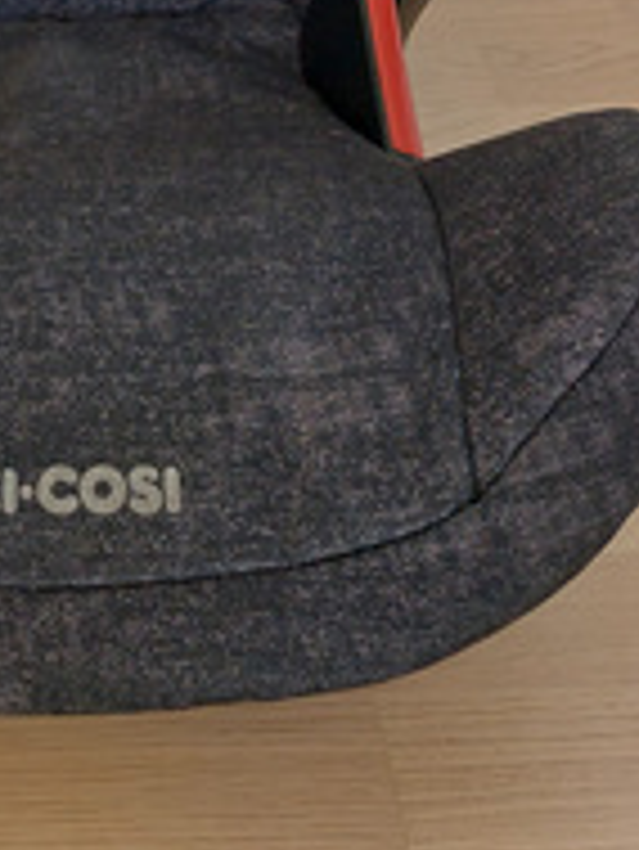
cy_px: -202
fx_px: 1623
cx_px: -65
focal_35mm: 66
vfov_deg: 25.9
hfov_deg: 21.2
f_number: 1.8
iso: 125
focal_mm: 5.23
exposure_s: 1/50
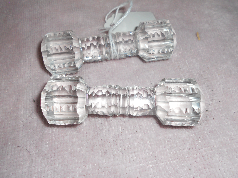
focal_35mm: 32
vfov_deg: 44.2
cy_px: 89
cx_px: 119
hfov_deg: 56.8
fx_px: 220
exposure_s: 1/25
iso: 80
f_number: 8.8
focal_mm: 5.8
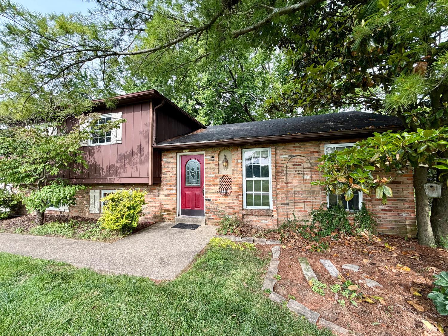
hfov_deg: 102.1
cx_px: 224
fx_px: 181
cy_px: 168
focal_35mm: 14
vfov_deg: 85.7
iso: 64
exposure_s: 1/455
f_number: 2.2
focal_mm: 2.22
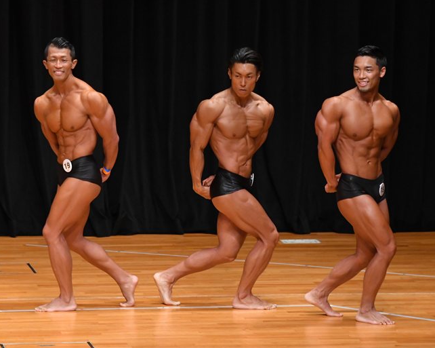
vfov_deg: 5.1
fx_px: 3938
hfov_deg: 6.3
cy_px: 174
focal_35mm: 306
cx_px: 183
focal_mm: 180
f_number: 5.6
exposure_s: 1/400
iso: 4000
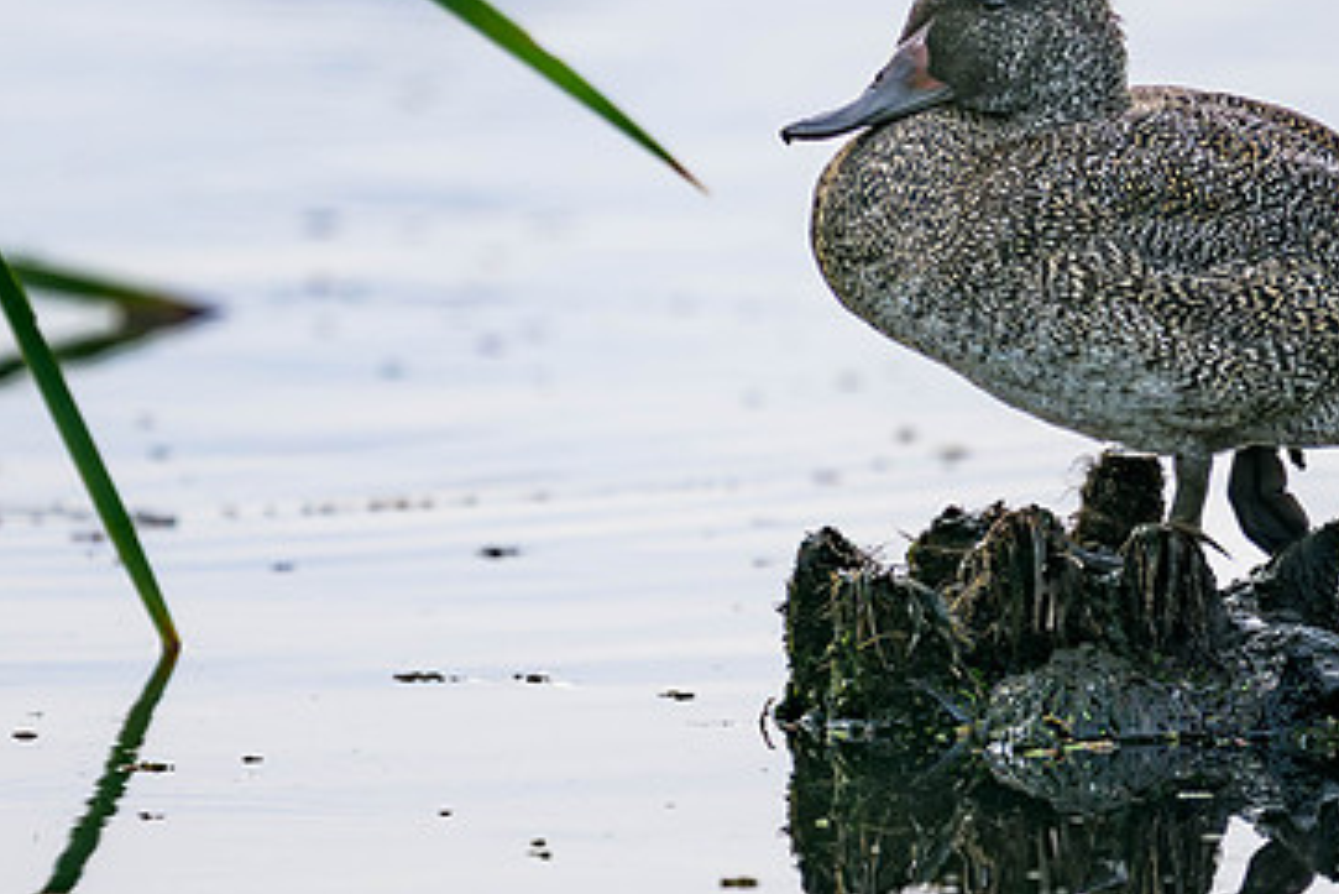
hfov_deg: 1.3
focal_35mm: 1592
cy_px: 357
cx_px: 816
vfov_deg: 0.9
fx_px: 59234
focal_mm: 560
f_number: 4
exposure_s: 1/640
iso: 400
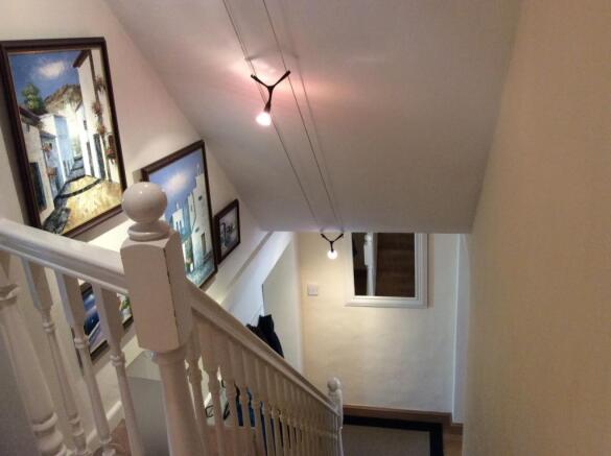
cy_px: 228
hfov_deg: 56.9
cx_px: 306
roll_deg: +3.8
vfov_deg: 44.1
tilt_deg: -20.5
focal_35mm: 32
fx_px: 564
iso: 100
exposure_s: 1/24
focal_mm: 3.3
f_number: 2.4
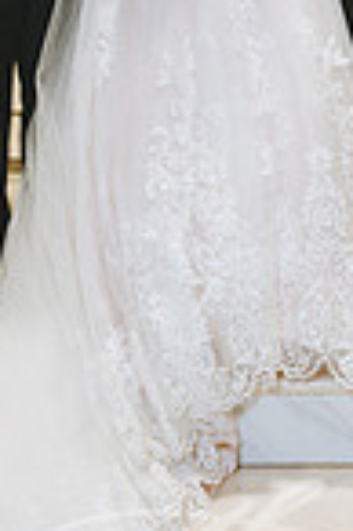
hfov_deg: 11.7
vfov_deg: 16.8
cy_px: -84
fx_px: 1725
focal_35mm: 117
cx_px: 217
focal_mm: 38
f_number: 5
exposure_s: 1/160
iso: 1600
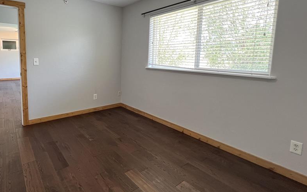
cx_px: 109
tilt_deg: -6.0
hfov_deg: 88.7
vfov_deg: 64.2
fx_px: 151
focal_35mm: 18
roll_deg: -0.3
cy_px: 74
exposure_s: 1/60
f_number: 1.8
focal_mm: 1.57
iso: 200
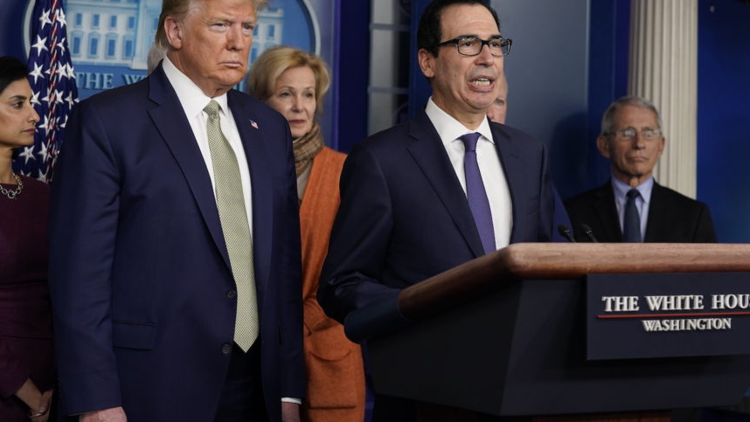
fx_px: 1989
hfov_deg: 21.4
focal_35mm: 100
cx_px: 355
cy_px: 199
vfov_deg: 12.1
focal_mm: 80
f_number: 4
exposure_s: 1/400
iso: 1250
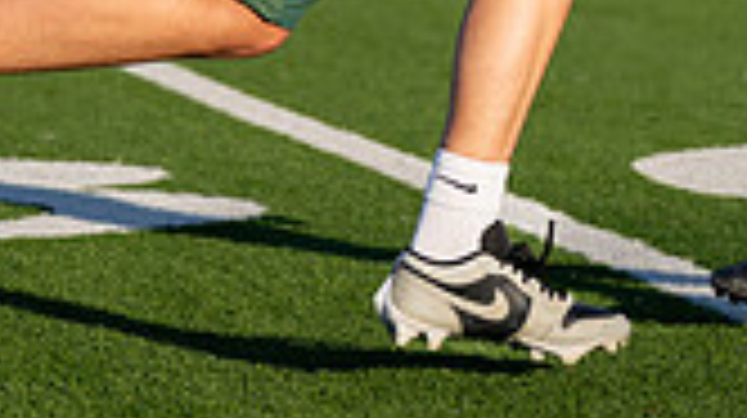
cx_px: 1019
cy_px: -411
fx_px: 6075
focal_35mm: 307
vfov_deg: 3.9
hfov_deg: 7.0
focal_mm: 70
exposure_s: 1/4000
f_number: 2.8
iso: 200
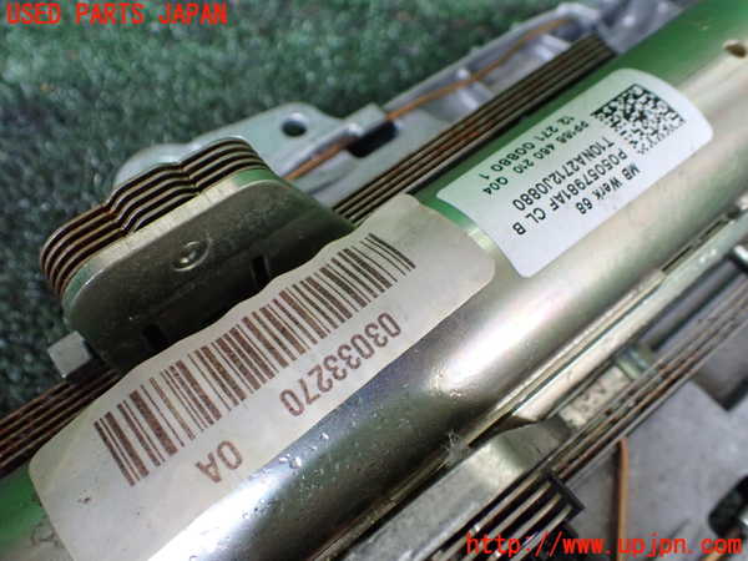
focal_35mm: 30
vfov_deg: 46.8
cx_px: 374
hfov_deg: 60.0
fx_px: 648
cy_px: 280
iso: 800
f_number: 2.3
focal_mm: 5.4
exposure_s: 1/80
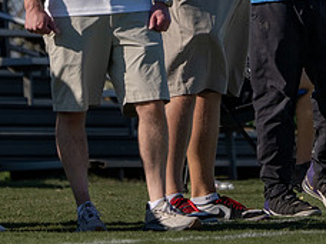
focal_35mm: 955
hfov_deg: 2.1
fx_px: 8994
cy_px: -23
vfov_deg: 1.6
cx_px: 259
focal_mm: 276
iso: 250
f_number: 5.6
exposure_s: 1/3200
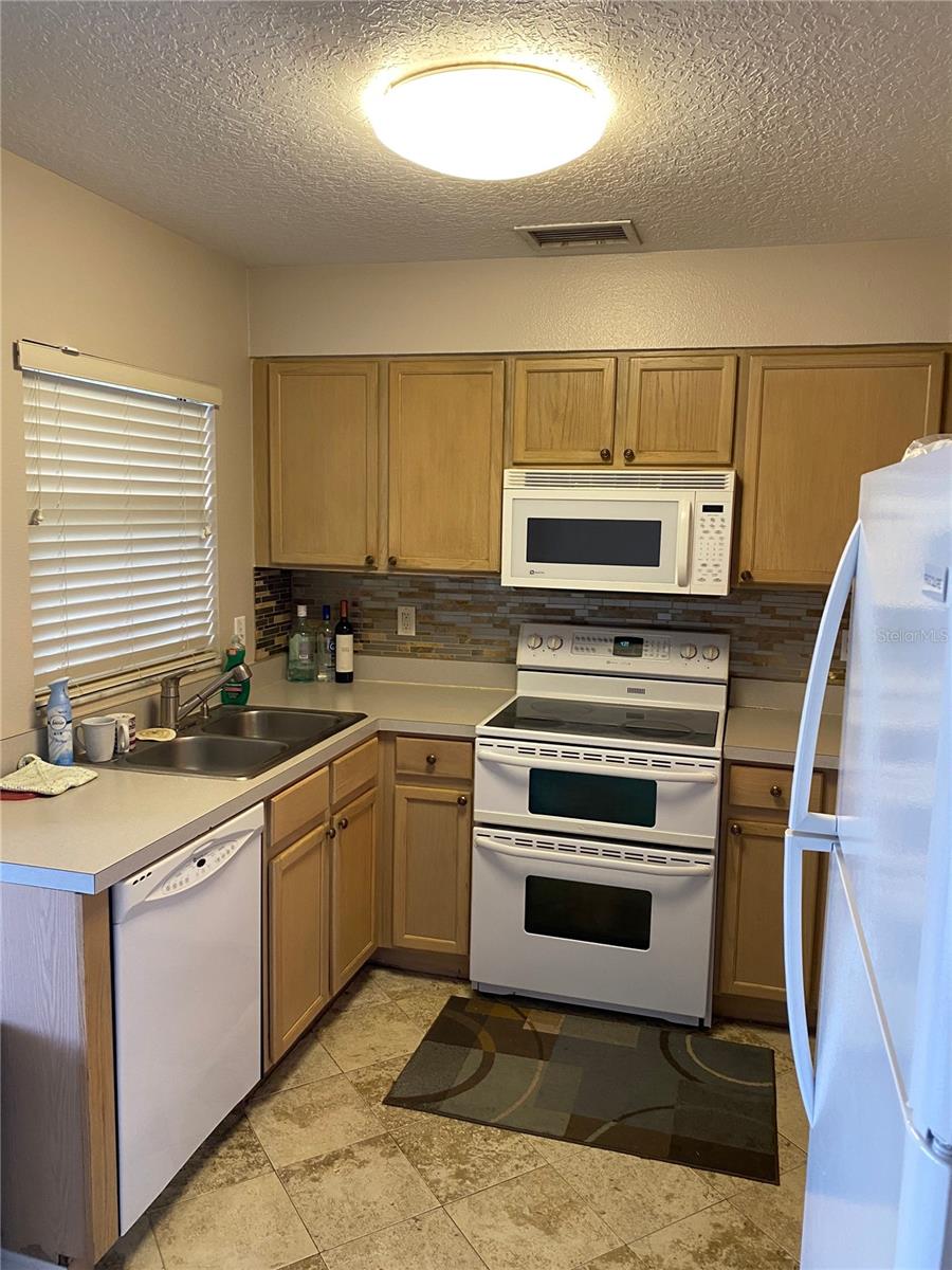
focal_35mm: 26
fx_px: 953
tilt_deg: -6.7
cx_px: 476
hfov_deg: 53.1
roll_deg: -1.0
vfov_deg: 67.3
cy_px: 635
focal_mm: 4.25
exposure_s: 1/60
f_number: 1.8
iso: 200
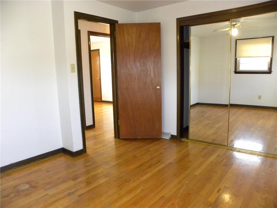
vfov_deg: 53.1
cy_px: 104
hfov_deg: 67.3
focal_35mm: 26
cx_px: 138
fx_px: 208
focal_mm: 4.6
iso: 400
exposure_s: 1/55.7
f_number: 2.8
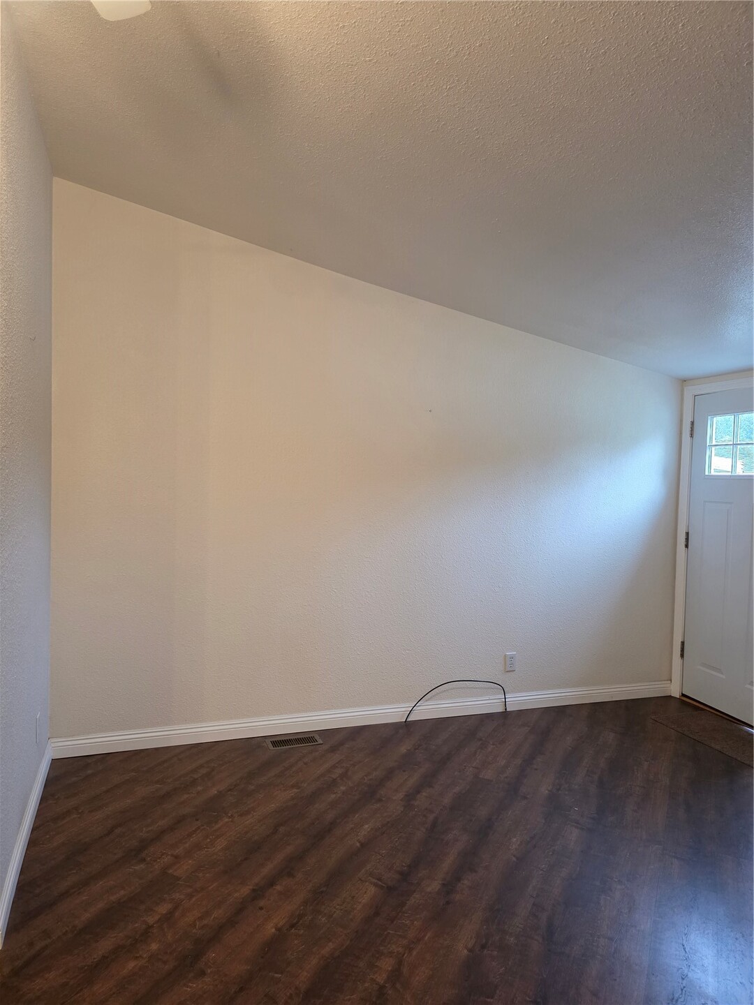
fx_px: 668
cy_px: 502
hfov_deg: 58.9
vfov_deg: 73.9
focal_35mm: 23
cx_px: 377
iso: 500
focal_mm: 6.3
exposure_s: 1/120
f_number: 1.7
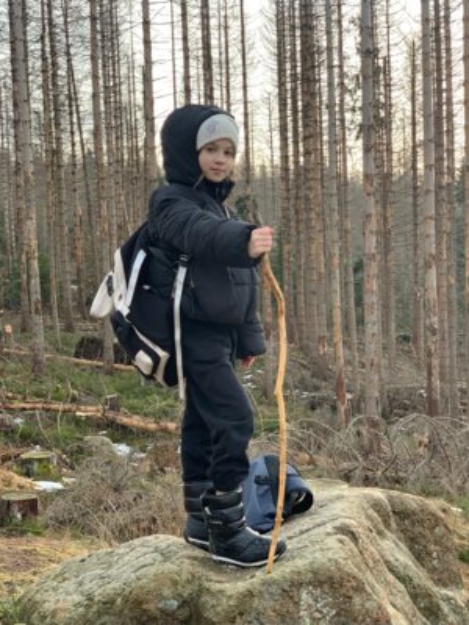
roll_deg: +1.1
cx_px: 234
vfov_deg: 36.8
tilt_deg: -3.1
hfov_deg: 28.0
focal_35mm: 52
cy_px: 312
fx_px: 939
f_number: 2.4
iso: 16
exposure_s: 1/122
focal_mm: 6
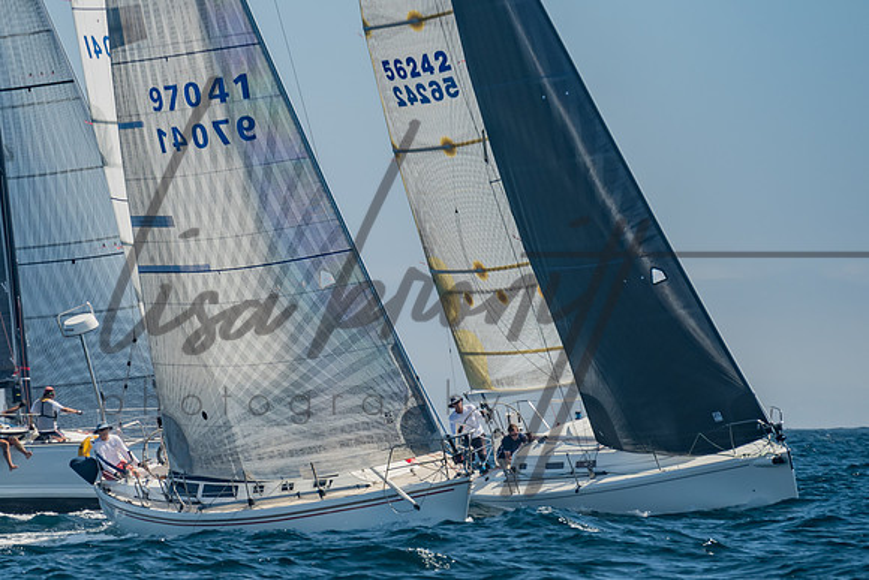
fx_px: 11084
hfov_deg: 4.5
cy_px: 253
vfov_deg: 3.0
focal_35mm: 459
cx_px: 160
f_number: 6.3
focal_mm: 200
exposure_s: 1/320
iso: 160
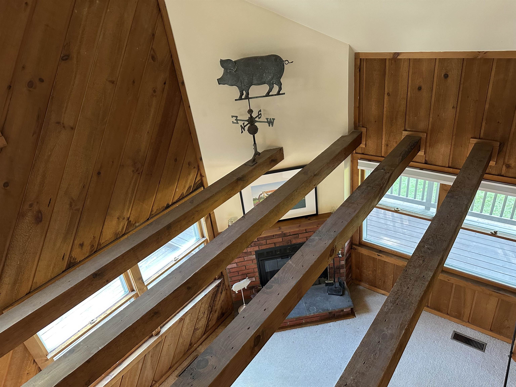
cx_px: 258
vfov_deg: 56.8
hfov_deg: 71.6
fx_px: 358
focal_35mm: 24
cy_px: 194
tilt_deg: -28.2
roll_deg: +8.4
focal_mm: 6.86
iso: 500
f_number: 1.78
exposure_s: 1/60
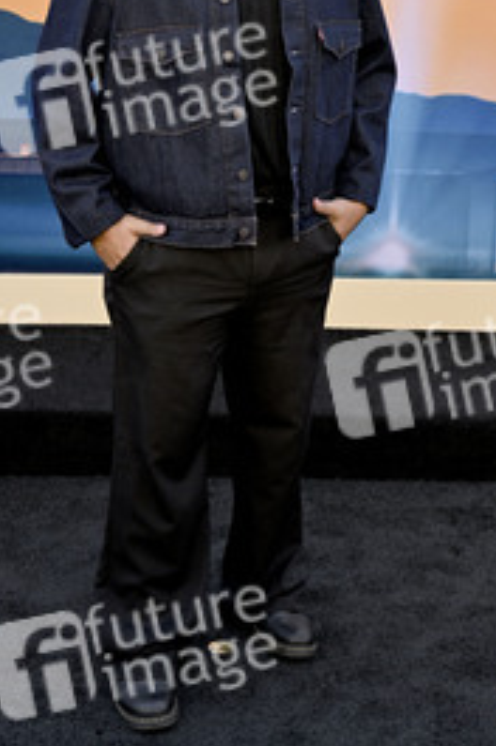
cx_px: 214
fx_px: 1347
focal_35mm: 65
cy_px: 231
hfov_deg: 20.9
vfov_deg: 30.7
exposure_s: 1/320
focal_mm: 43
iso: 500
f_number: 7.1
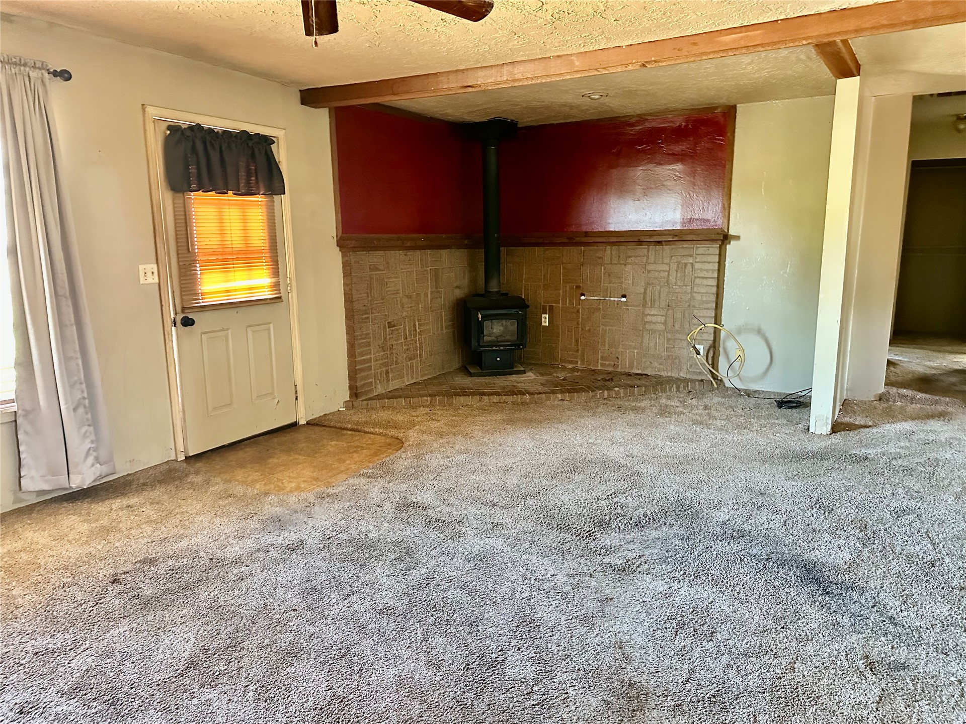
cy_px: 362
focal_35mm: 24
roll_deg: +1.1
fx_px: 670
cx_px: 483
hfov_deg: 71.6
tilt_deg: -10.4
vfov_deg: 56.8
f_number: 1.78
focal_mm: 6.86
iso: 2000
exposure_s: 1/23
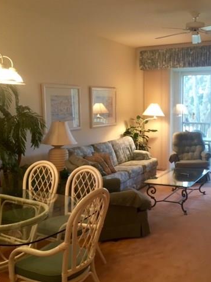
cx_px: 144
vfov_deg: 47.9
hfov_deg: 36.4
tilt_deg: -7.2
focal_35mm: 39
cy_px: 141
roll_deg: -1.5
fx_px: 317
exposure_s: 1/30
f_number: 2.2
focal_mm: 4.15
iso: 64
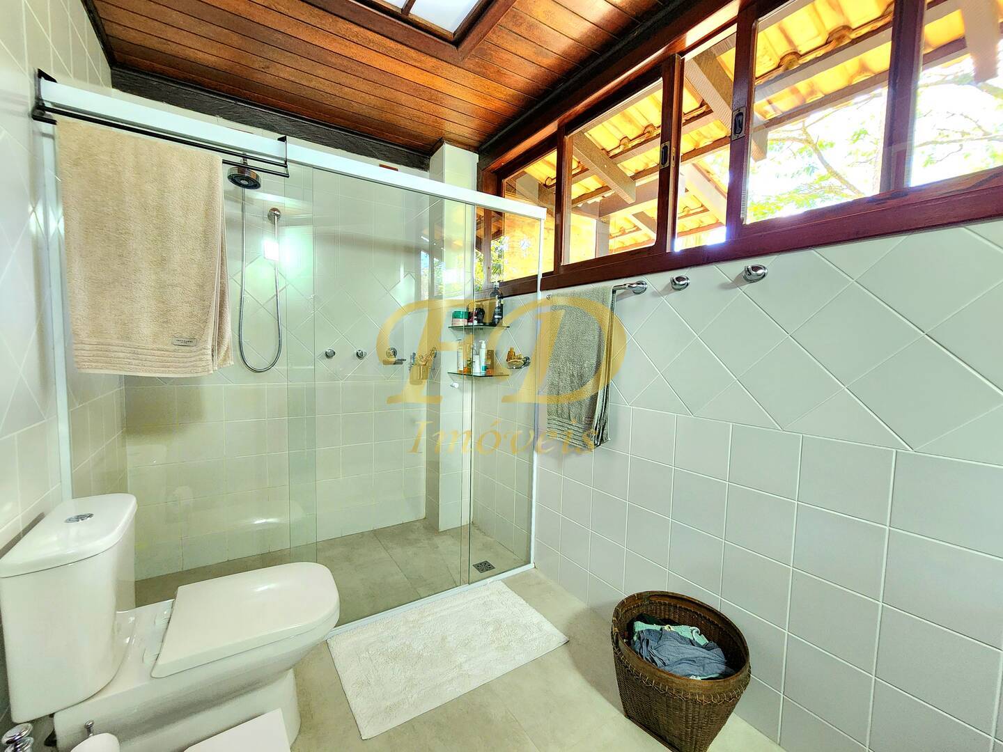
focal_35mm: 13
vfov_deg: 89.9
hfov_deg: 106.2
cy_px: 376
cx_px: 502
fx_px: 377
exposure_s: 1/40
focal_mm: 2.2
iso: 320
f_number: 2.2
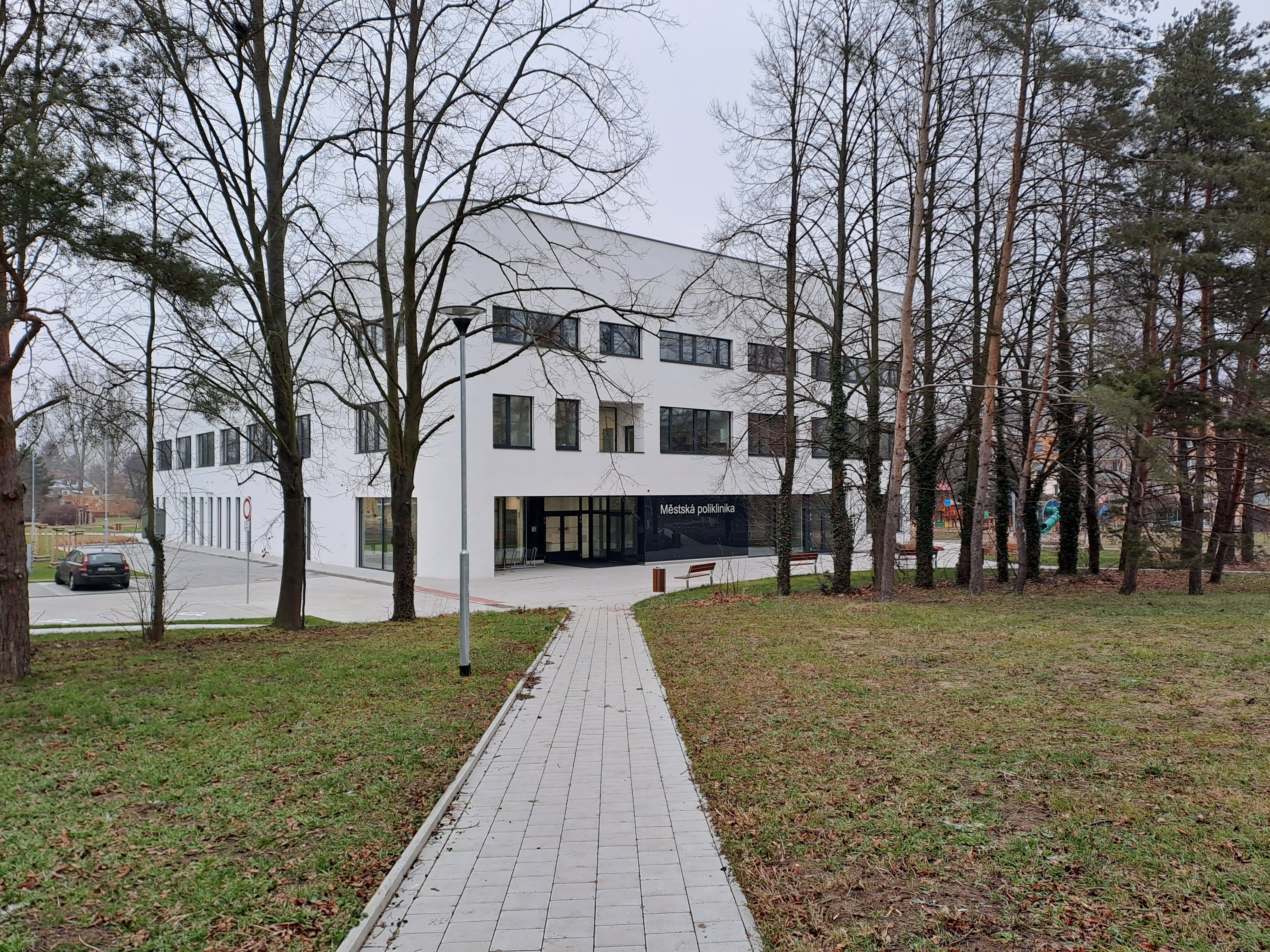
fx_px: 917
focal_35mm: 25
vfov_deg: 54.9
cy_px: 476
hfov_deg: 69.4
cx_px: 635
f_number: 1.8
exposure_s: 1/100
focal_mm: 4.65
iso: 32
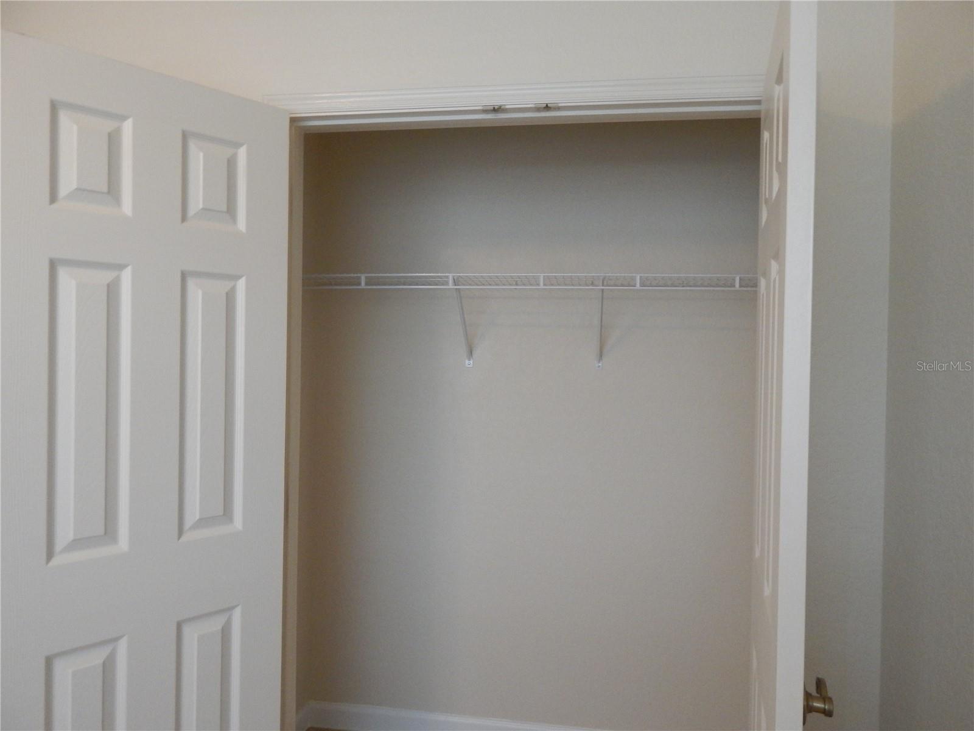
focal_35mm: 22
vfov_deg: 61.1
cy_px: 366
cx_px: 487
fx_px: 619
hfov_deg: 76.4
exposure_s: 1/60
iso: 400
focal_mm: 4
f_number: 3
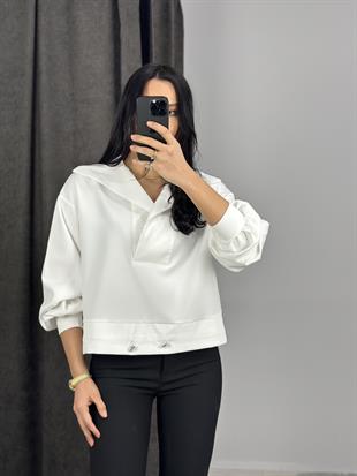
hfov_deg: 30.3
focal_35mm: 48
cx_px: 178
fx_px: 660
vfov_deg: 39.6
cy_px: 238
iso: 100
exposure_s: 1/100
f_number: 1.78
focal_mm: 6.86
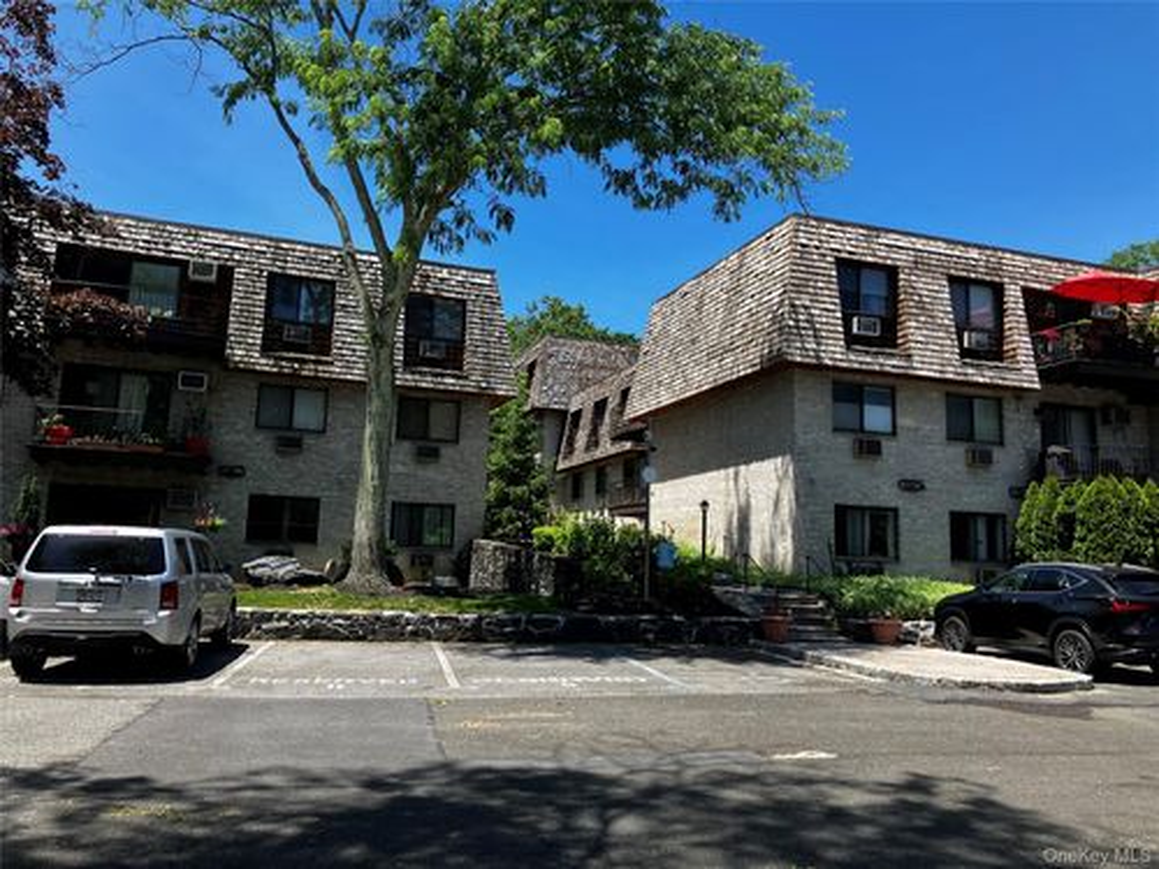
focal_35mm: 28
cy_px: 434
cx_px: 580
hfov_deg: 63.4
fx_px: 937
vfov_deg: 49.7
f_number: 1.8
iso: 32
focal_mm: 3.99
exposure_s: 1/899
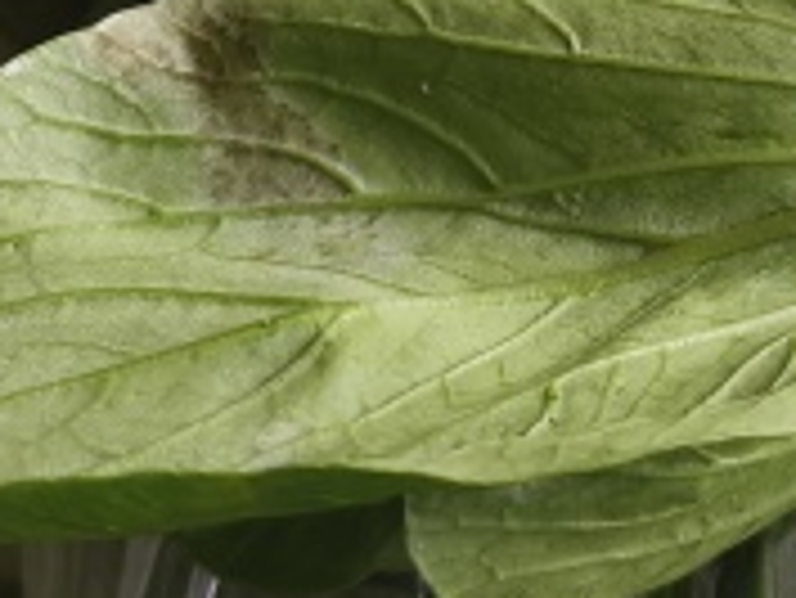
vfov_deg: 13.4
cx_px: 720
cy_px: -297
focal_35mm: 104
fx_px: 2393
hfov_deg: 18.6
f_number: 1.6
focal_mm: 5.84
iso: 125
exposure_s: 1/100
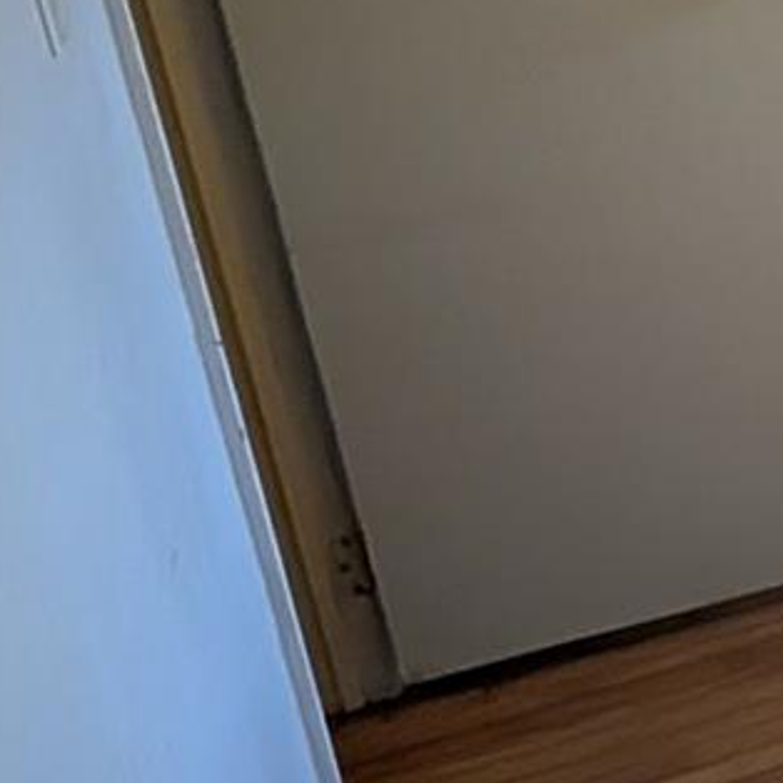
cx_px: 1768
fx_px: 1766
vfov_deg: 24.4
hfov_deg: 15.9
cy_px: 105
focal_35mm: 69
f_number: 1.7
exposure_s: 1/222
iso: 51
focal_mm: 2.02
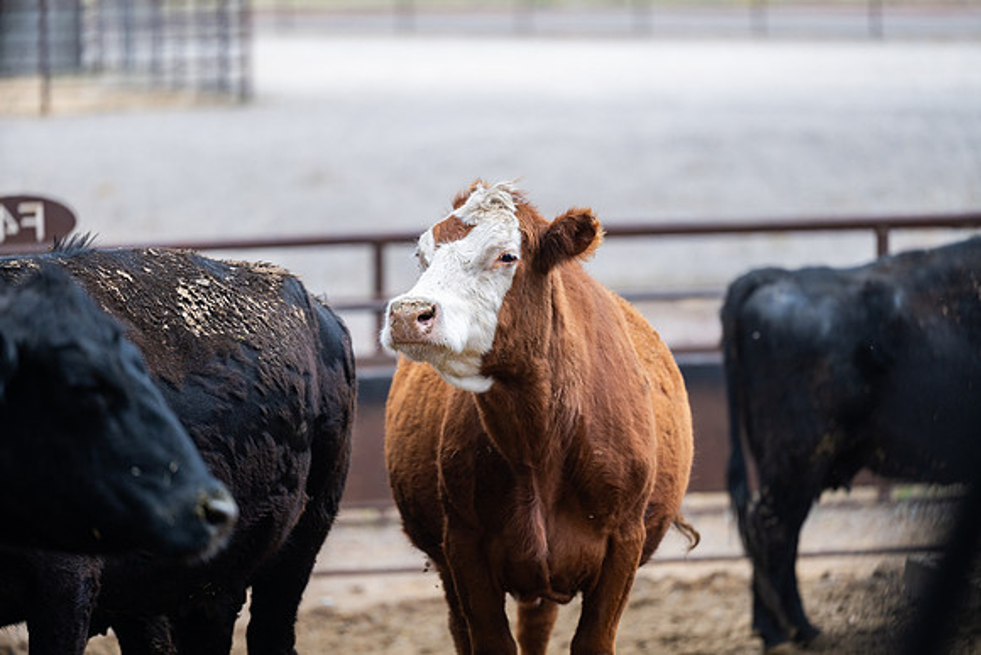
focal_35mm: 200
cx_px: 490
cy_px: 328
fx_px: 5451
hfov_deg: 10.3
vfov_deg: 6.9
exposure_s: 1/1600
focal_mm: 200
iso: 125
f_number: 2.8
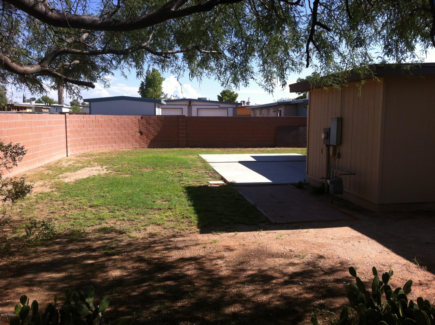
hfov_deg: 52.7
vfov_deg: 40.6
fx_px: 439
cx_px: 218
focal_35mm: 35
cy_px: 162
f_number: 2.8
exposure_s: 1/914
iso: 80
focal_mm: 3.85
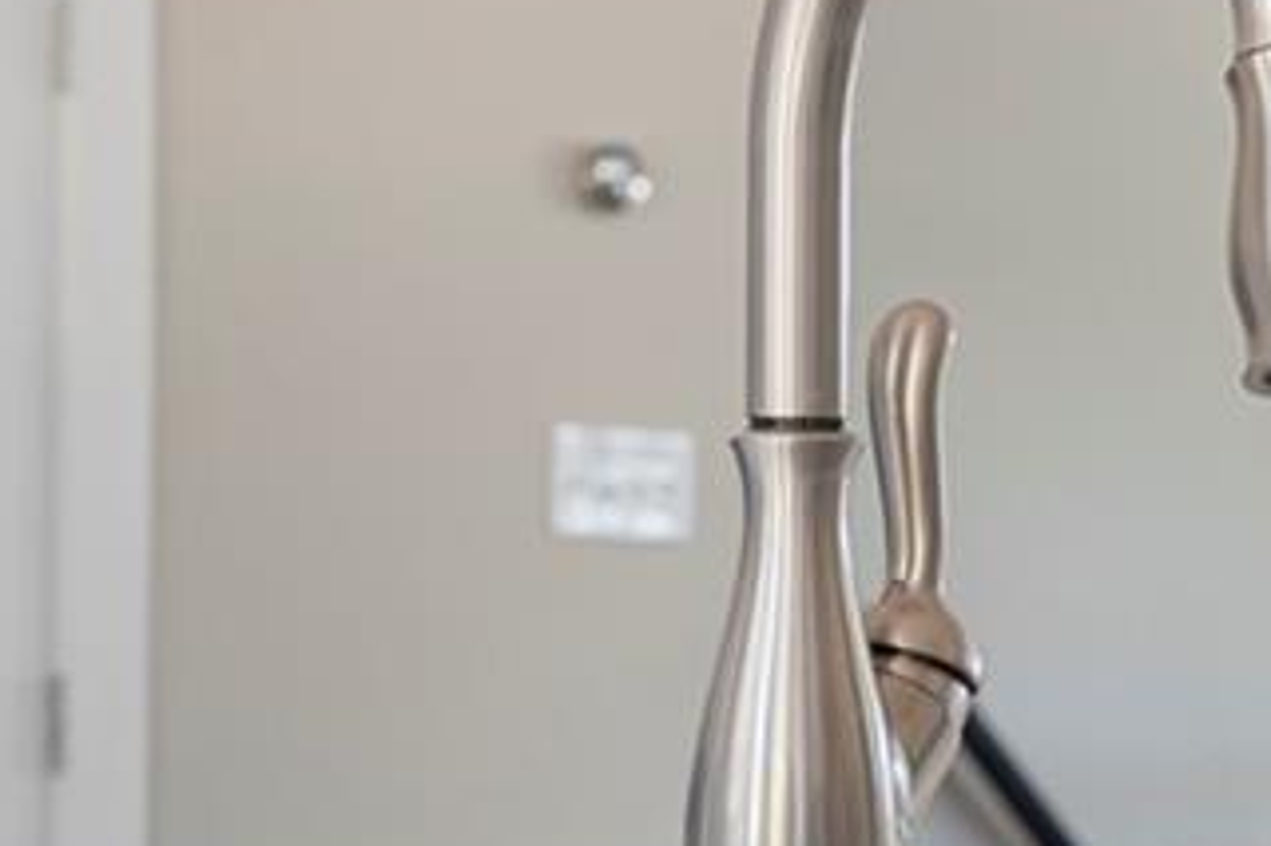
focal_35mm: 112
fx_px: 3952
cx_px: 1696
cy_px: 602
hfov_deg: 17.1
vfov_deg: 12.2
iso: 320
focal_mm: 35
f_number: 4
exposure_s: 1/15
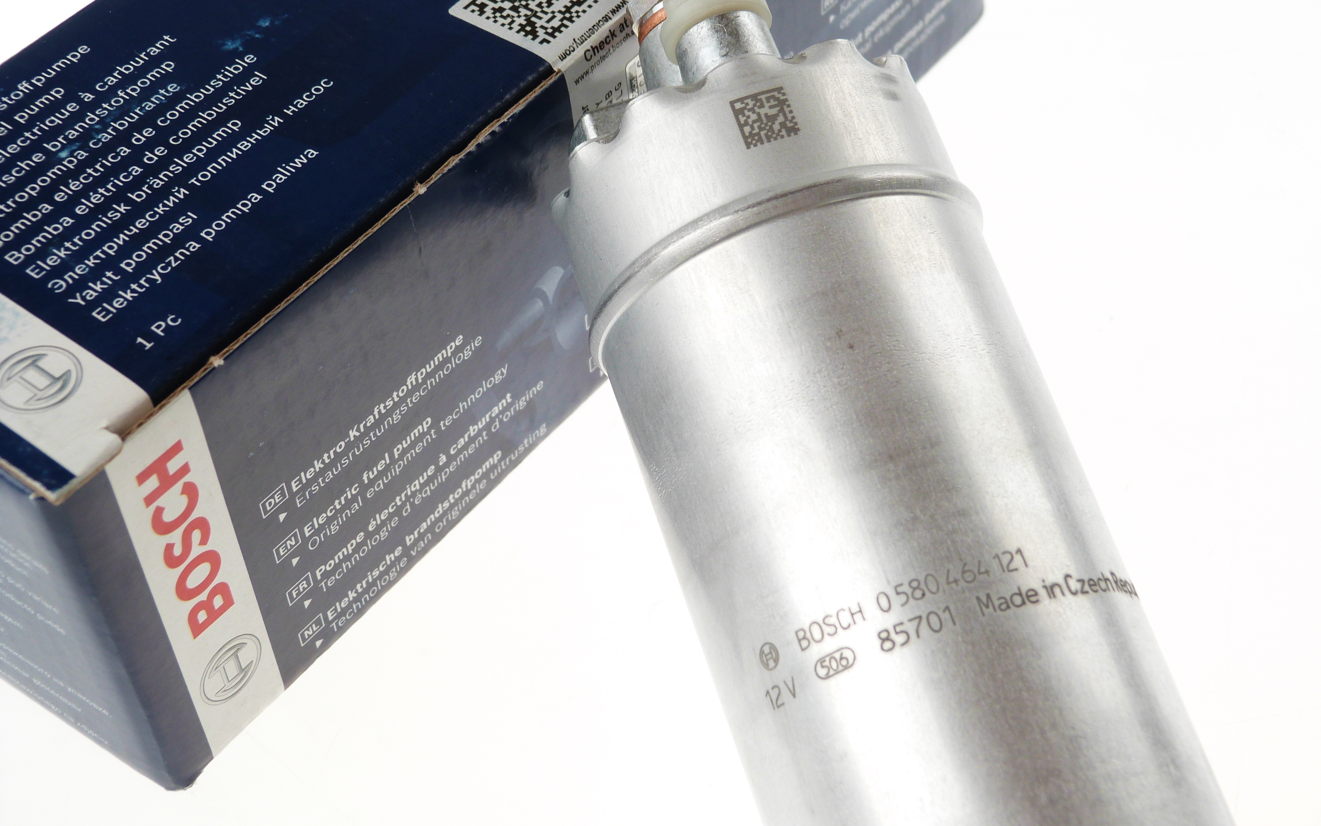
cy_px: 358
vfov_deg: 24.0
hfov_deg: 37.5
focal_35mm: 54
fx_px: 1944
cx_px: 672
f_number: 3.2
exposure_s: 1/100
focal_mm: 9
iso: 100
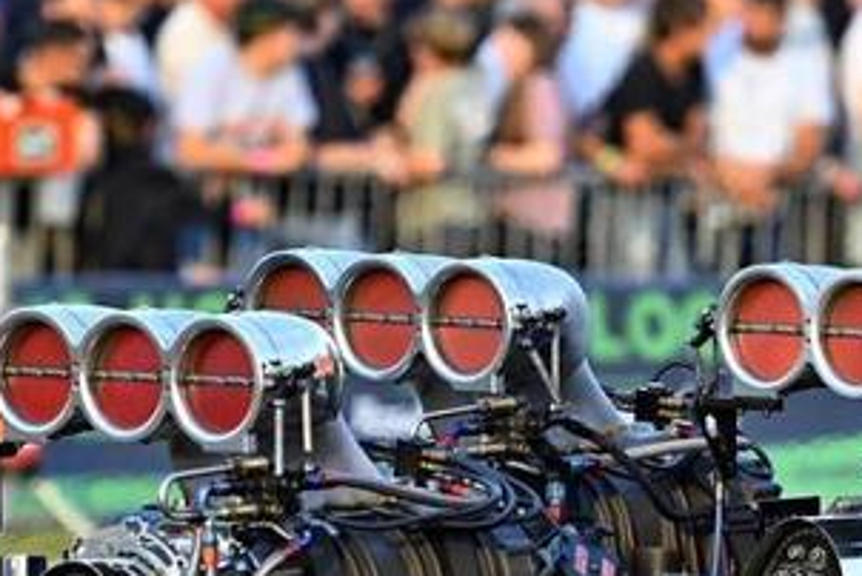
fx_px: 20420
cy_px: 700
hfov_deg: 2.4
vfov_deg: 1.6
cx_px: 605
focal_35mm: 852
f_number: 5
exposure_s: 1/200
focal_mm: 260
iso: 320
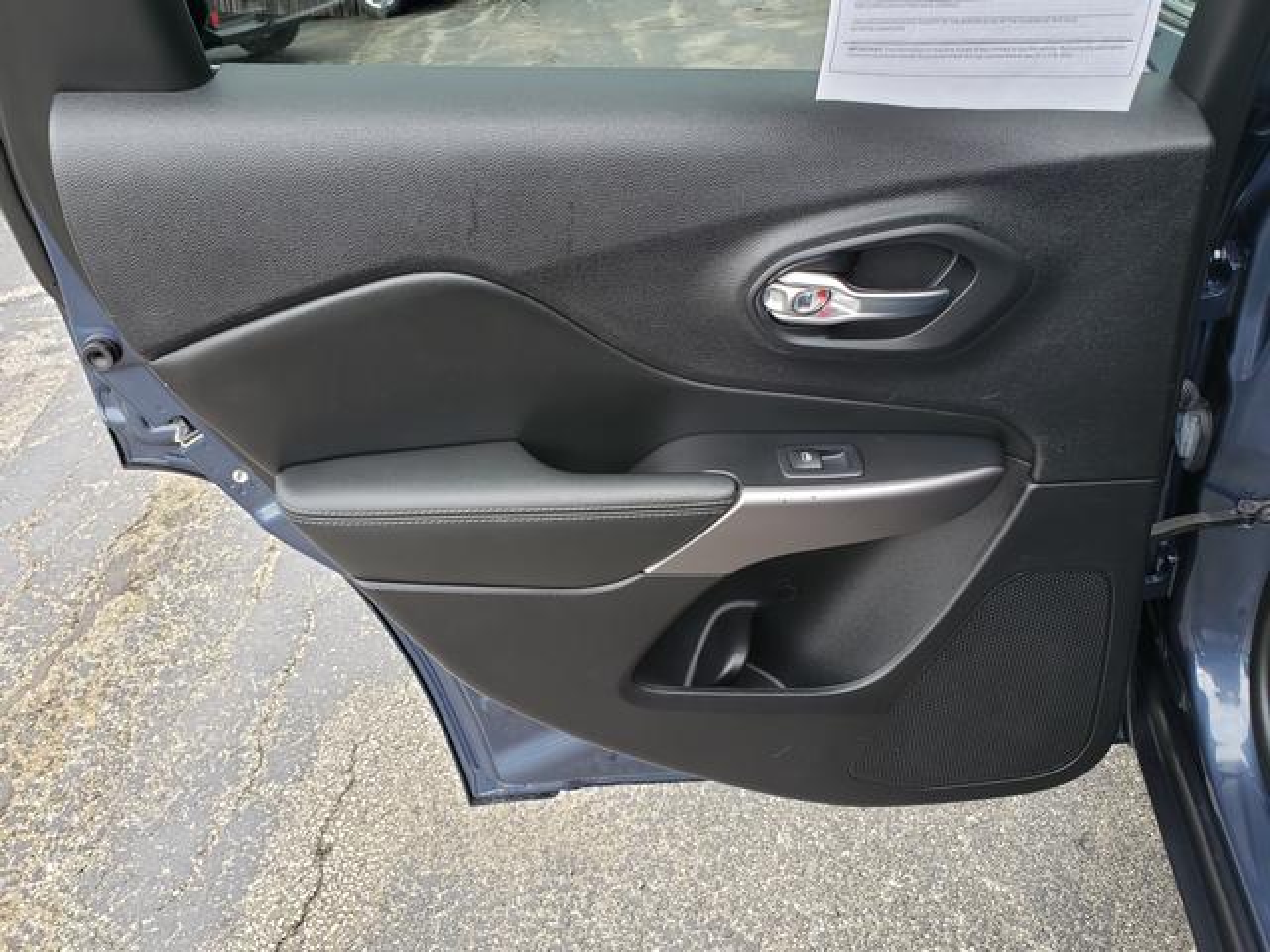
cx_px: 635
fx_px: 954
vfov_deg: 53.1
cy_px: 476
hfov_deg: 67.3
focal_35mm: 26
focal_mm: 4.3
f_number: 2.4
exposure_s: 1/47
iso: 50
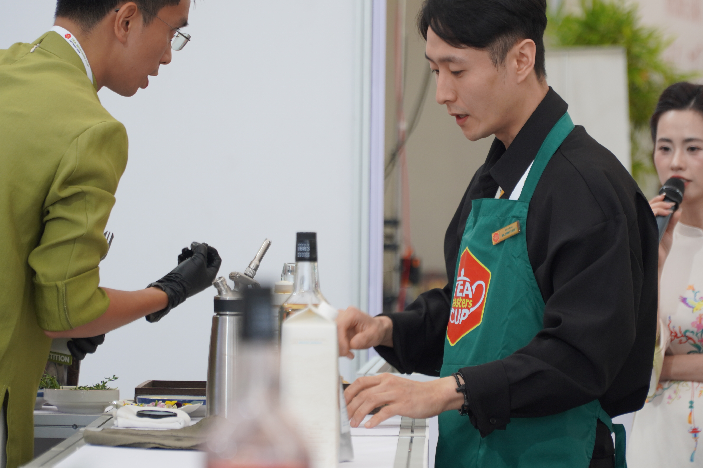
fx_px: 3859
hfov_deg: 10.4
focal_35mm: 198
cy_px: 213
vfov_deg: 6.9
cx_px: 385
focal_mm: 105
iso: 125
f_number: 4
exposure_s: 1/60
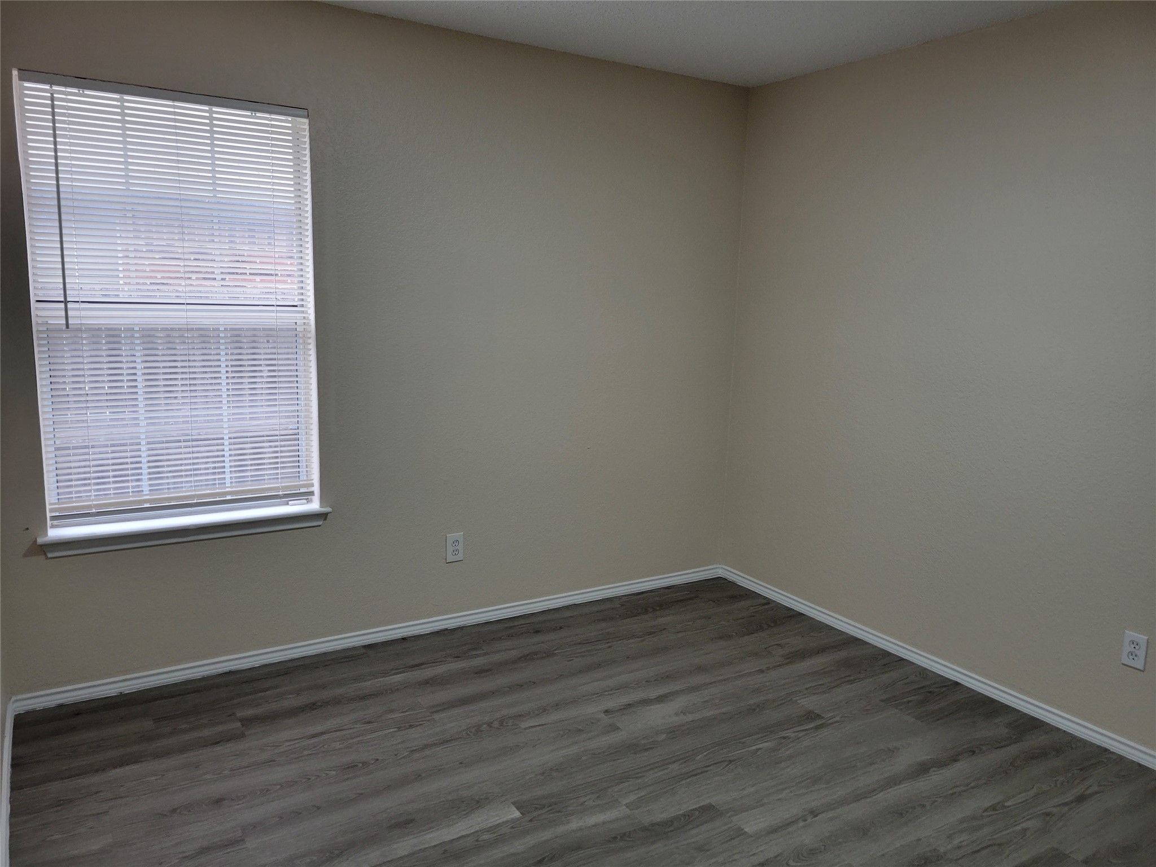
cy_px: 434
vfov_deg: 53.1
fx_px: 868
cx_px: 578
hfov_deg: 67.3
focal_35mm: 26
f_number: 1.8
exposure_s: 1/120
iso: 160
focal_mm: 5.4
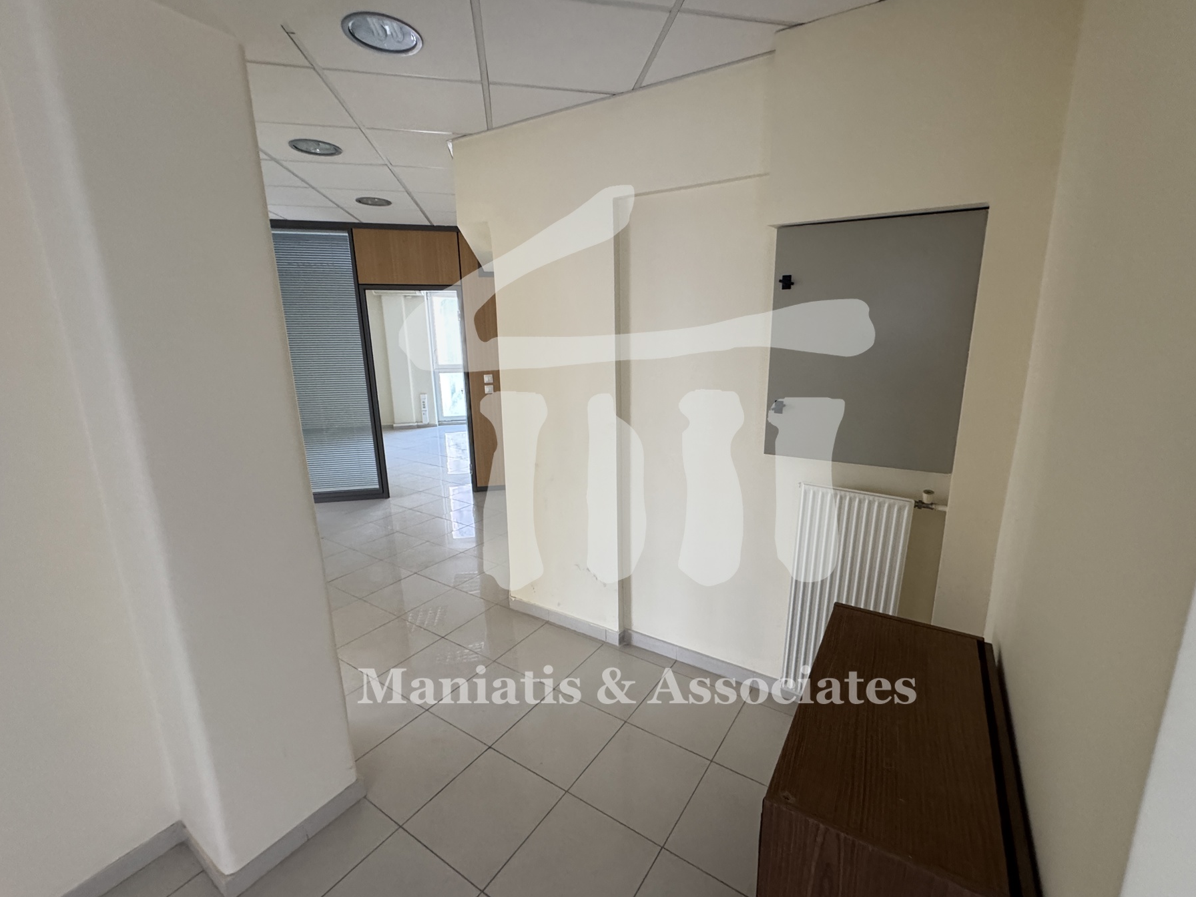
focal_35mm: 15
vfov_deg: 81.7
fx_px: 518
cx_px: 635
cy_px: 445
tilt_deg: -13.4
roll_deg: -0.5
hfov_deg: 98.1
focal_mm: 2.22
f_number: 2.2
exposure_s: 1/77
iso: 320
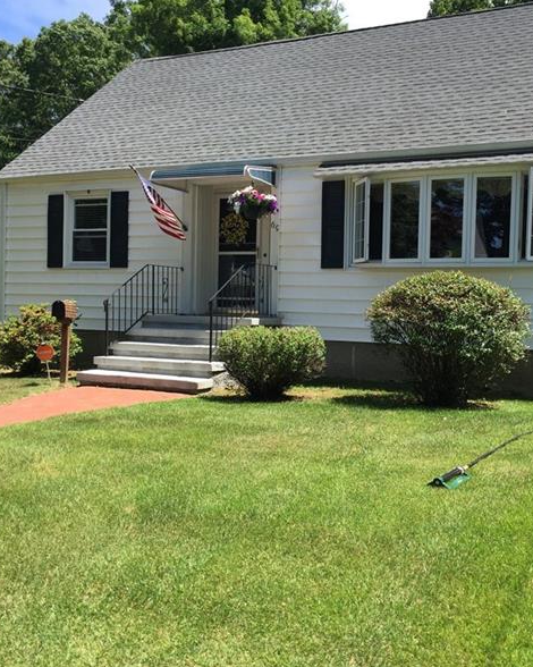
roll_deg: -1.9
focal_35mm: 37
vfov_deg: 49.1
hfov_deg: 40.0
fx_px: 730
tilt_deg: -1.4
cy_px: 344
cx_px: 313
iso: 32
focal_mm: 4.15
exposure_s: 1/1041
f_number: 2.2
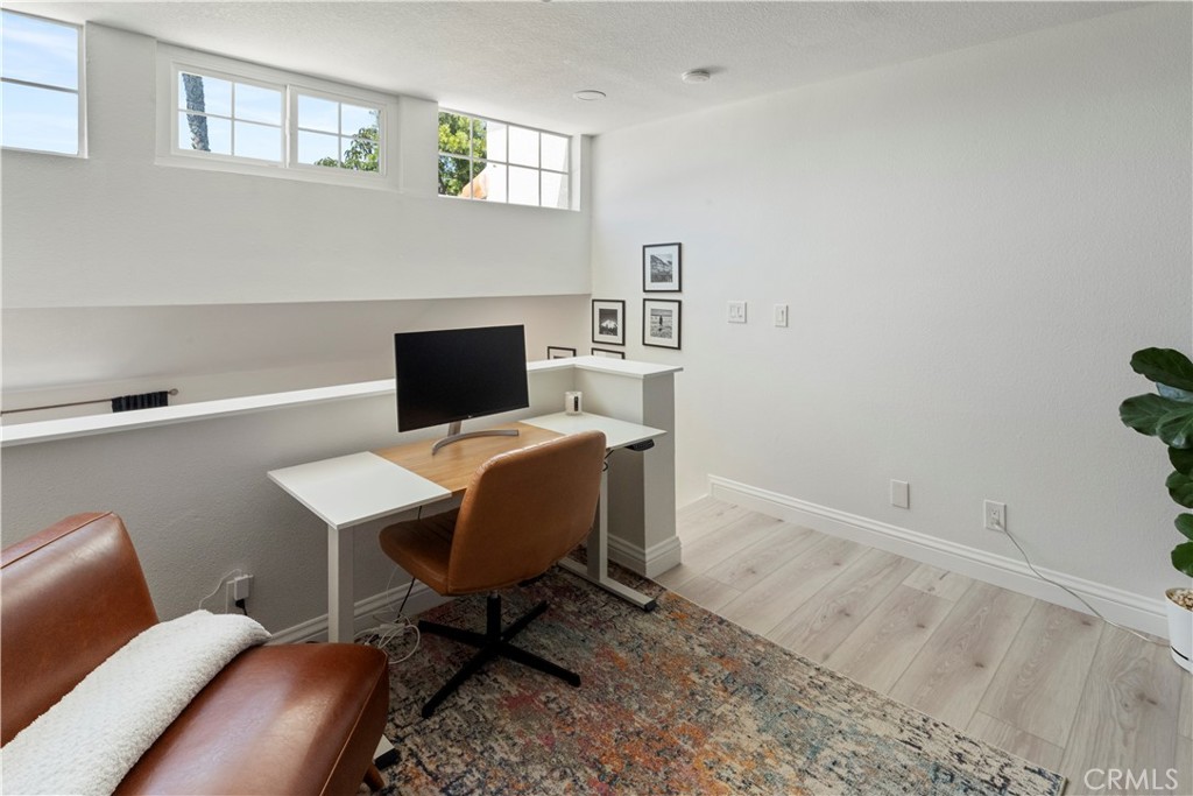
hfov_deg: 93.3
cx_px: 596
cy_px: 398
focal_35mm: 17
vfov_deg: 70.5
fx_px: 563
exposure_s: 1/30
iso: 3200
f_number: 14
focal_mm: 17
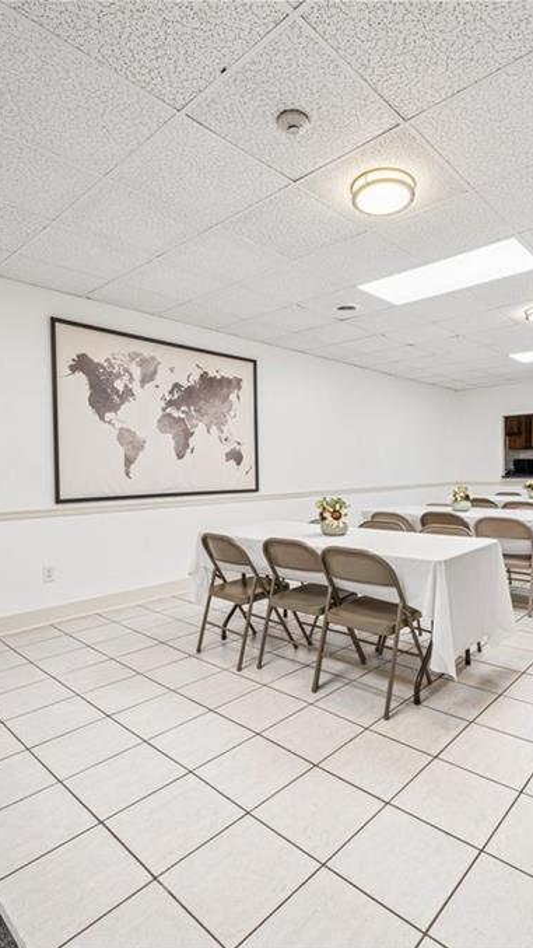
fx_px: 477
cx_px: 332
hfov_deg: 57.7
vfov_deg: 89.6
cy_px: 475
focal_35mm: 19
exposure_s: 1/10
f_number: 11
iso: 200
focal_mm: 12
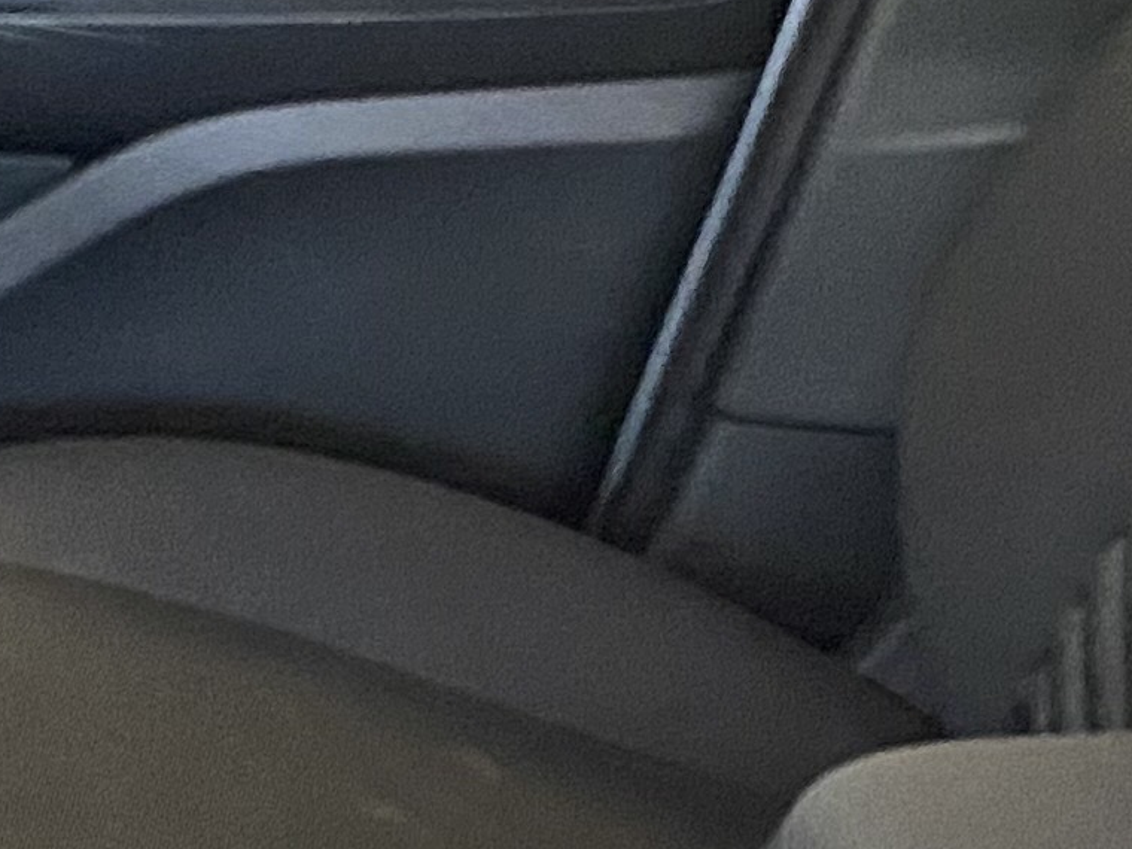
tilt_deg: -31.3
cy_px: 1040
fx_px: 4513
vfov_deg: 10.6
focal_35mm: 138
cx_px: 3
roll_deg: +1.8
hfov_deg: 14.1
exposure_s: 1/30
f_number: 1.8
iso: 800
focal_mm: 4.25
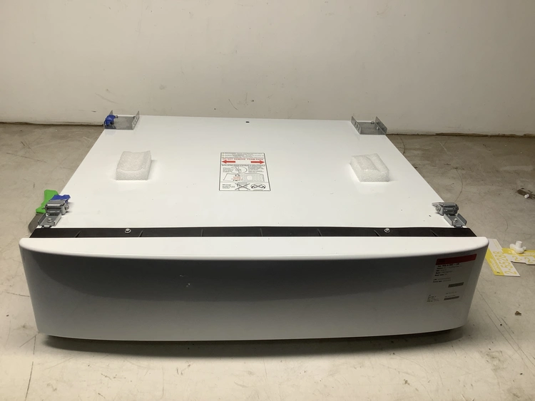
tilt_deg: -26.9
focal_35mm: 31
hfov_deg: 58.3
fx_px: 479
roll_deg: -3.1
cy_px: 200
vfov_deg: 45.5
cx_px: 268
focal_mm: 3.3
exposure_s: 1/120
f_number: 2.4
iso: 25
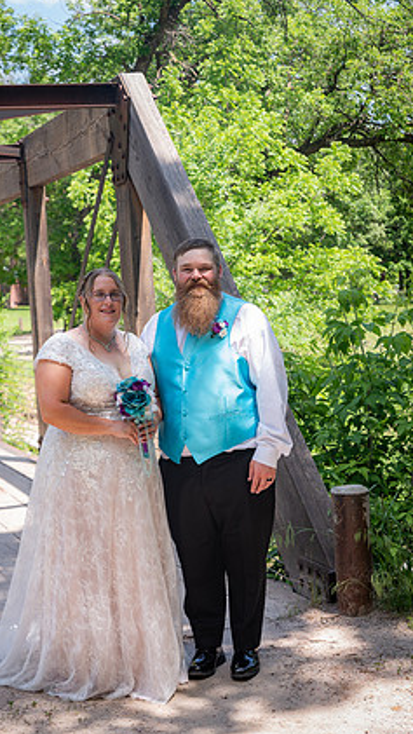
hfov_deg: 18.5
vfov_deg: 32.3
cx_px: 171
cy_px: 368
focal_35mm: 65
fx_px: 1265
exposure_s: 1/125
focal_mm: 58
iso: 100
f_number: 5
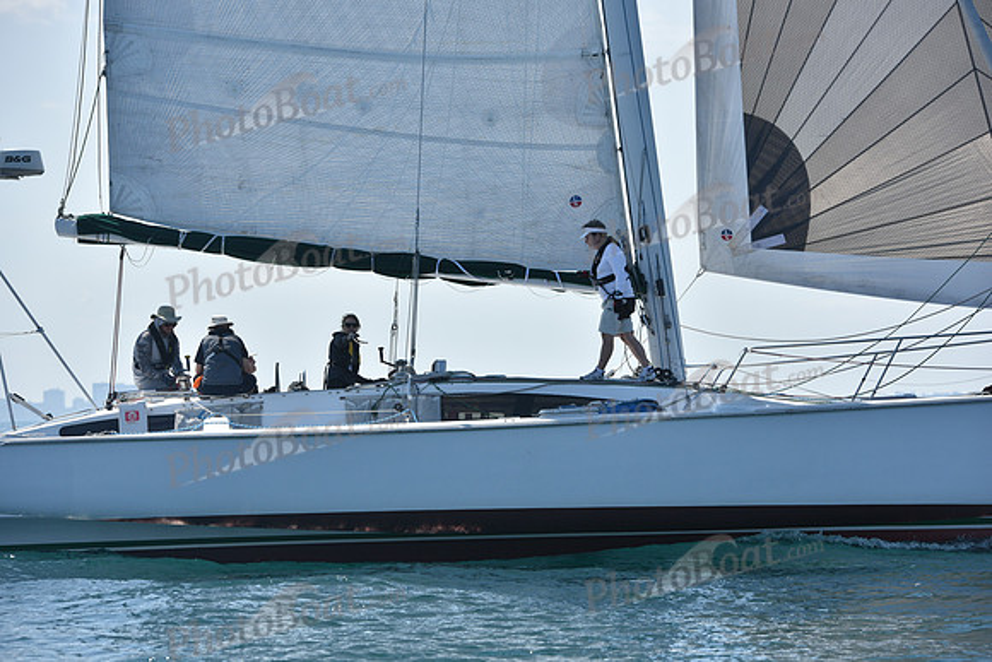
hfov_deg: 13.7
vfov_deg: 9.2
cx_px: 496
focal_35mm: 150
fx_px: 4134
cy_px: 331
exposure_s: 1/1250
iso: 250
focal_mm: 150
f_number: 7.1
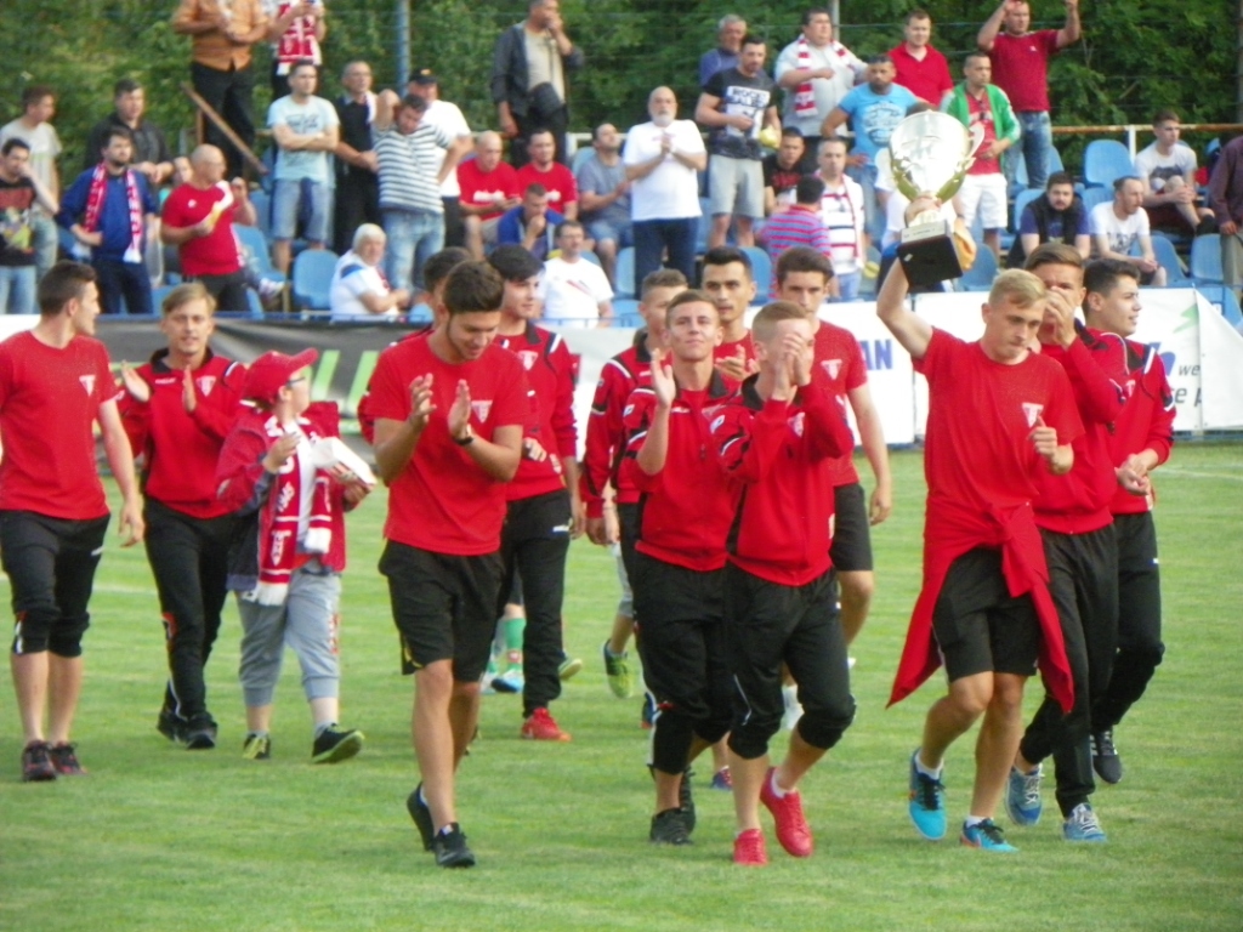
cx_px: 622
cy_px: 466
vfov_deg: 4.4
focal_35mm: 337
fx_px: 12101
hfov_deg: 5.9
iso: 320
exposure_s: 1/400
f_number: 5
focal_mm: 59.9
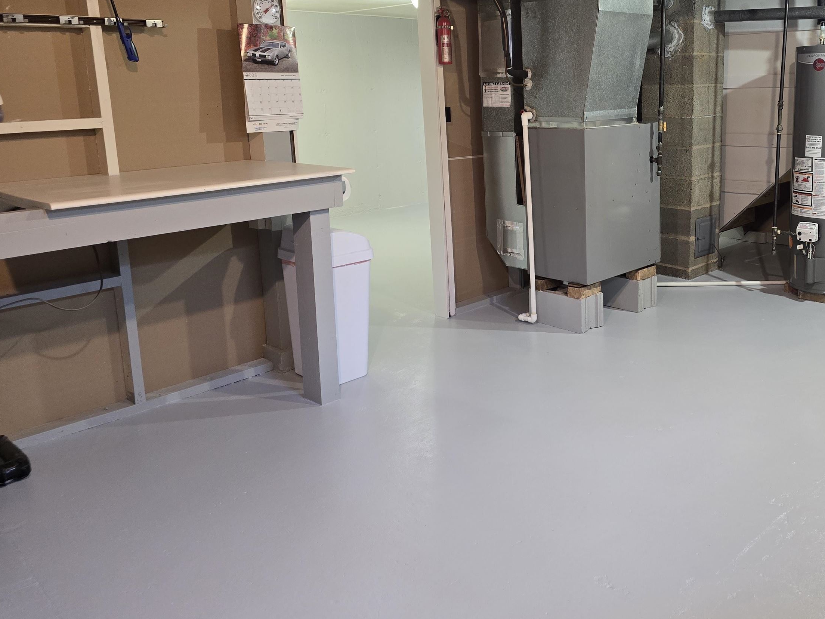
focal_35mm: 32
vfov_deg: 43.7
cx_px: 548
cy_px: 220
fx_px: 763
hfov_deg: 55.7
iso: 640
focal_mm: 6.3
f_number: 1.7
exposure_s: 1/120
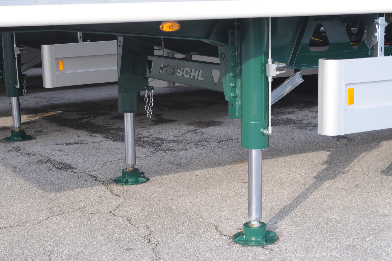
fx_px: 783
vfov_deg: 18.9
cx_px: 196
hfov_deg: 28.1
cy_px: 130
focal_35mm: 72
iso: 200
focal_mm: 48
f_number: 5
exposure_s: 1/160
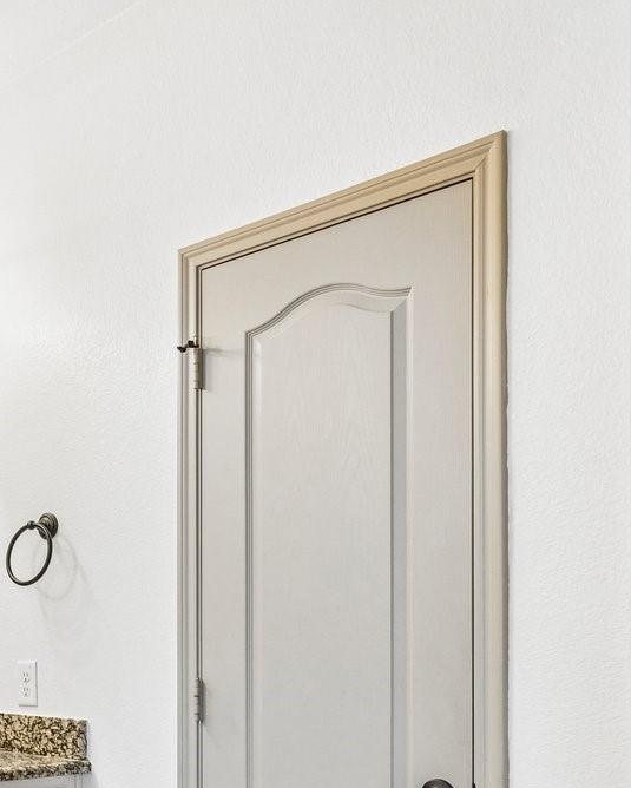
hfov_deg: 28.7
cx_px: -113
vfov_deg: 38.7
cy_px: 634
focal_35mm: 46
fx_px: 1073
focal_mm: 16
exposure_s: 1/10
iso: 400
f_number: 8
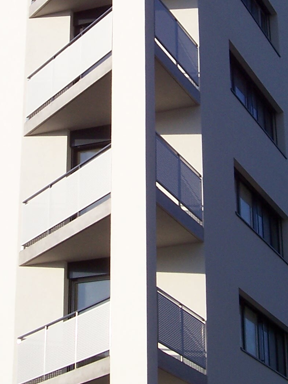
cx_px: 138
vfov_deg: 18.9
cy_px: 82
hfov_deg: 14.4
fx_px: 1143
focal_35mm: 103
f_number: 5.6
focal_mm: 7
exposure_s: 1/500
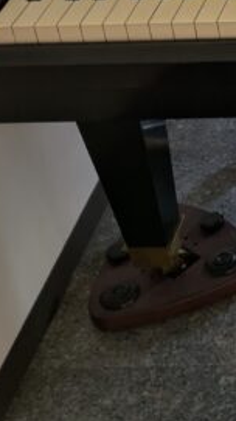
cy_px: -82
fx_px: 1148
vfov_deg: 19.6
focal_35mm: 103
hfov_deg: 10.1
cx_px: 585
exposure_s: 1/40
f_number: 1.89
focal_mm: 5.43
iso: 70
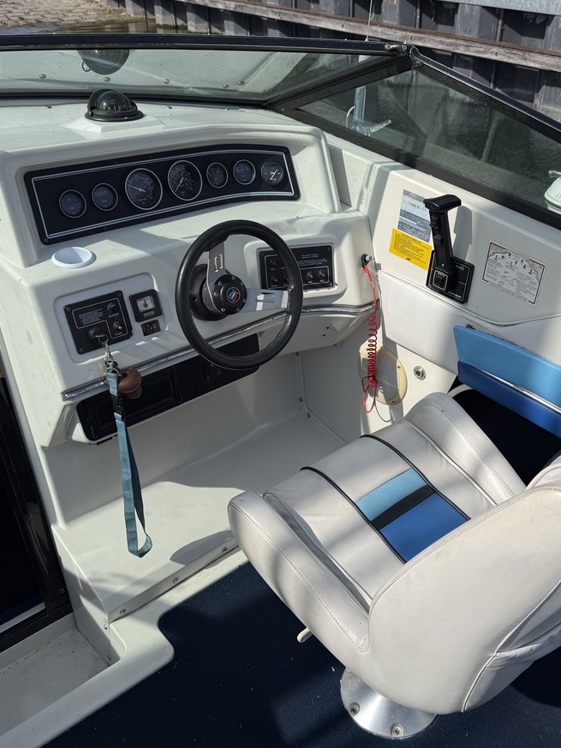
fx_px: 713
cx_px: 330
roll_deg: -0.2
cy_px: 380
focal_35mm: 33
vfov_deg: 55.3
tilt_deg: -33.3
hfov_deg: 42.8
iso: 80
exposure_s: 1/6711
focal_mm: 6.76
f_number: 1.78
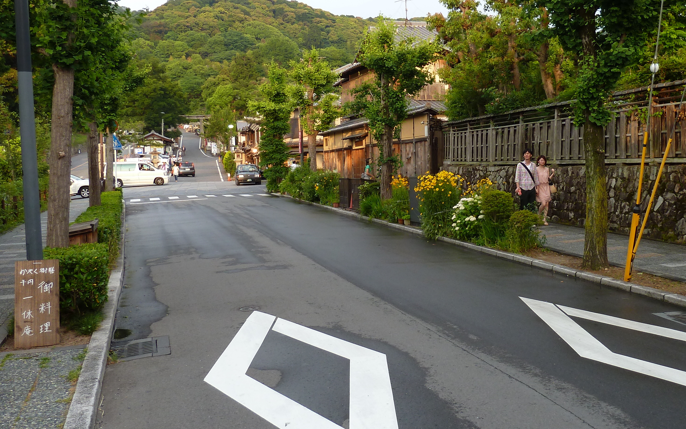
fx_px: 673
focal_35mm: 36
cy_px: 199
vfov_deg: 35.3
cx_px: 409
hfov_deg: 53.7
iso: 80
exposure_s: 1/60
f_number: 3.3
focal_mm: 4.1
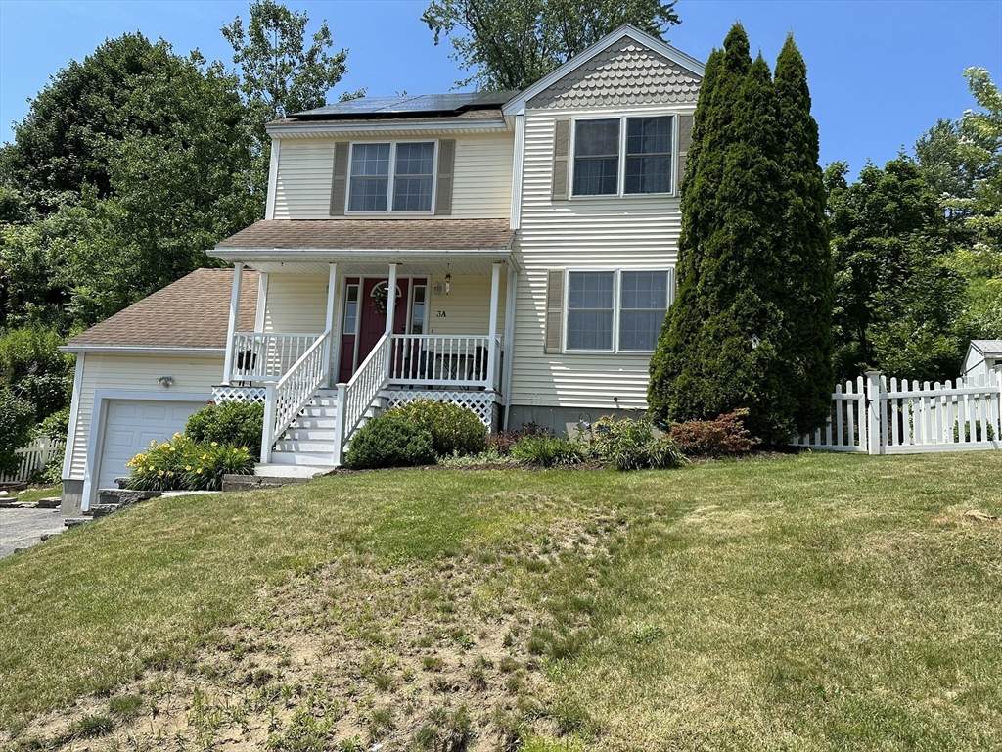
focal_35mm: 24
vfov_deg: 56.8
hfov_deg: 71.6
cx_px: 501
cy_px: 376
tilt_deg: +8.5
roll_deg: -2.9
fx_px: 695
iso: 80
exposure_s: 1/3861
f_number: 1.78
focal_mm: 6.86
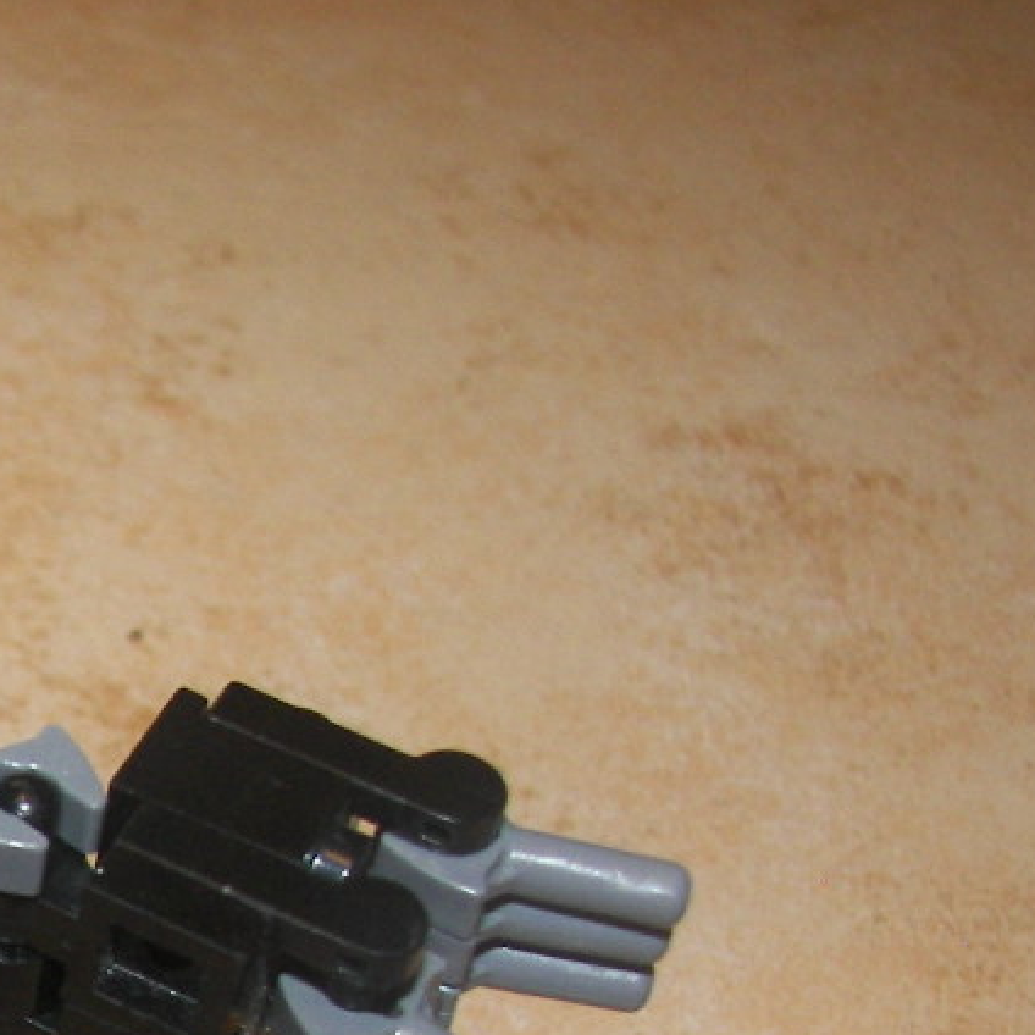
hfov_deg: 17.0
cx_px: -320
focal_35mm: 96
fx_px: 3247
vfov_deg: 17.4
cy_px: 1162
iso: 100
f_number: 2.8
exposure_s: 1/30
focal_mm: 6
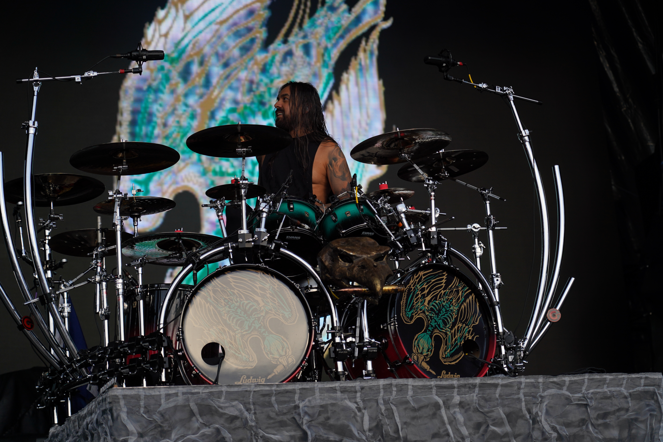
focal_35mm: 105
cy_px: 221
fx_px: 1934
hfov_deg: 19.5
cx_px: 332
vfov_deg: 13.0
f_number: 4
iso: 100
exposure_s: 1/125
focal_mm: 105
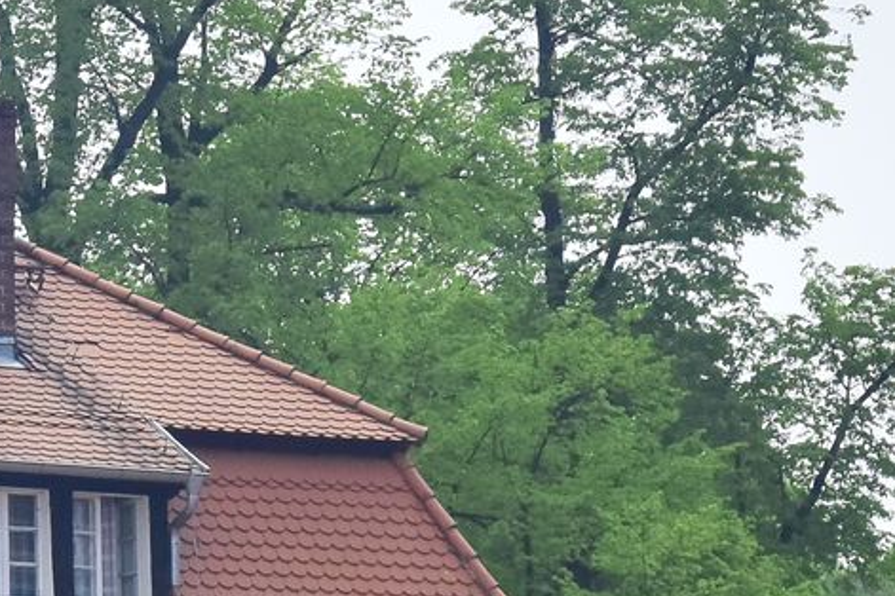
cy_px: 741
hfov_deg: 4.0
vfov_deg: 2.7
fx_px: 12678
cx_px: -302
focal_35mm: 510
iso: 720
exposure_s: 1/4000
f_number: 6.3
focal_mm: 80
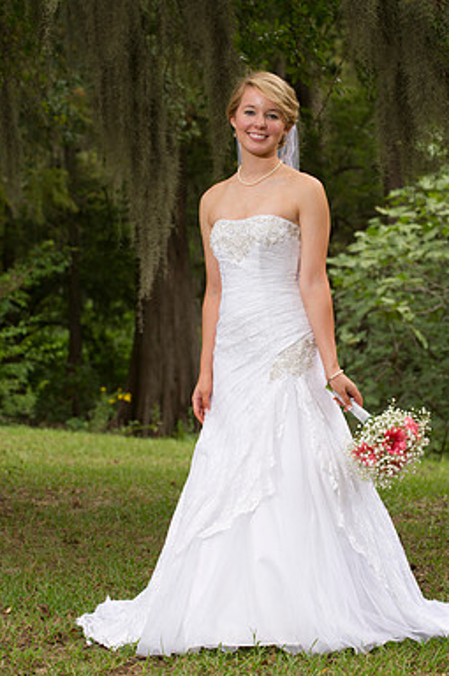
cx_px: 254
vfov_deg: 15.9
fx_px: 2420
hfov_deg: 10.6
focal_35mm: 129
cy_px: 327
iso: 500
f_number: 6.3
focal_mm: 110
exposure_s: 1/125
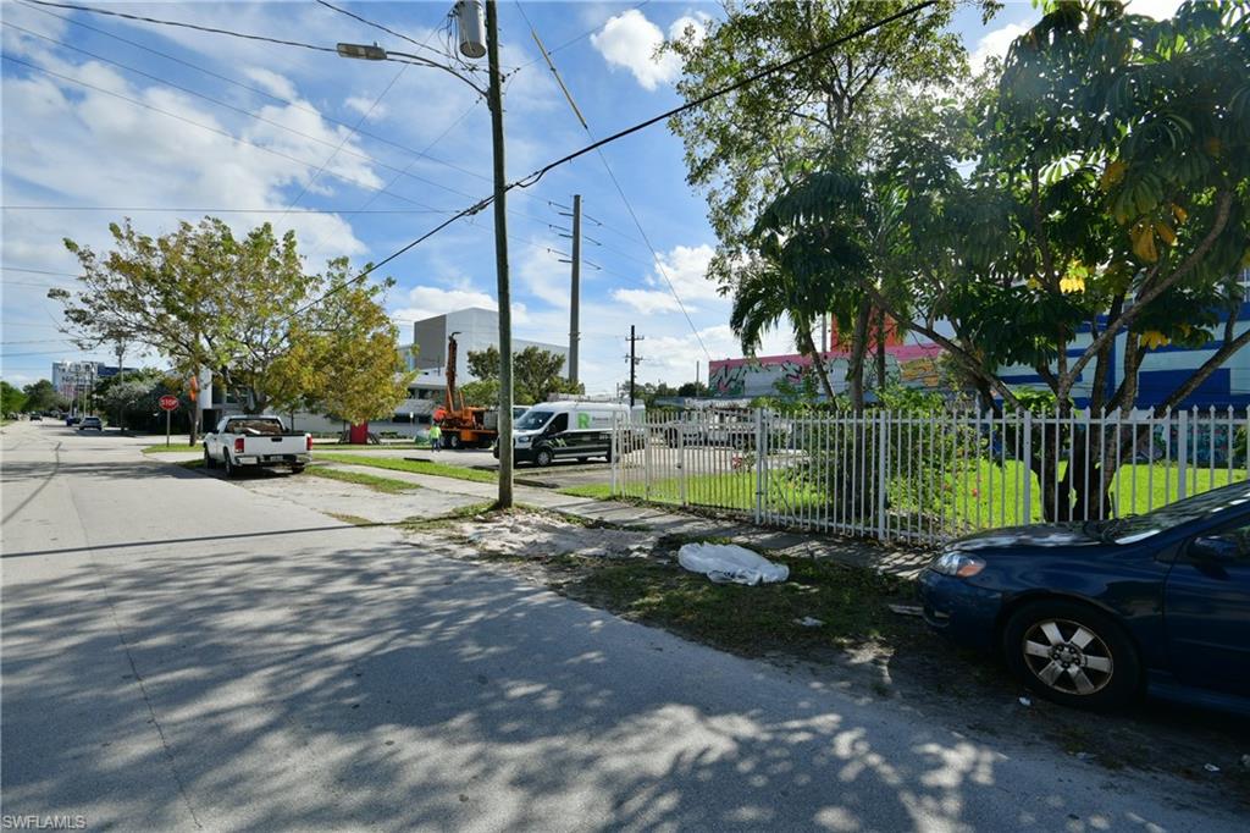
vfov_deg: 77.3
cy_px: 416
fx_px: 521
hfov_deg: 100.4
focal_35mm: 15
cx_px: 625
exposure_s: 1/250
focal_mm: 10
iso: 100
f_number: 8
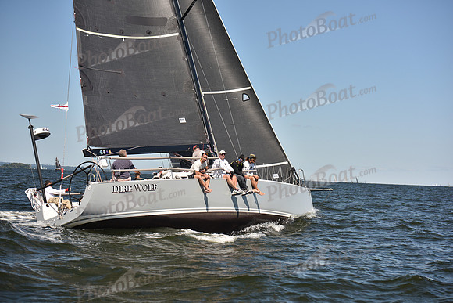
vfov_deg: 19.5
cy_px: 152
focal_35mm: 70
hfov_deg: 28.8
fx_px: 881
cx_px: 226
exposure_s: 1/1000
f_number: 4.5
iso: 250
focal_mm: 70
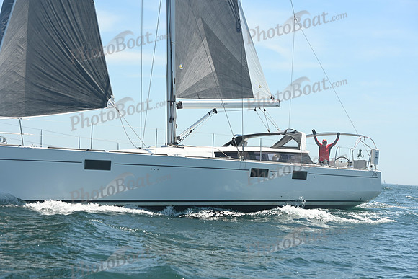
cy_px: 140
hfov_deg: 25.4
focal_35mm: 80
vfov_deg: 17.1
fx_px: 929
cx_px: 209
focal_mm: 80
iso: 320
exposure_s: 1/1000
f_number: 8
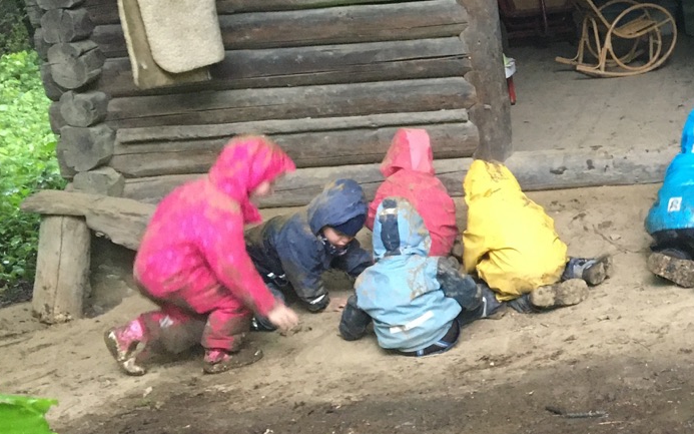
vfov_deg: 18.3
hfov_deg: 26.8
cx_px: 746
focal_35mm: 71
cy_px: 184
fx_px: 1343
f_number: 2.2
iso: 200
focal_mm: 4.15
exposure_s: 1/17
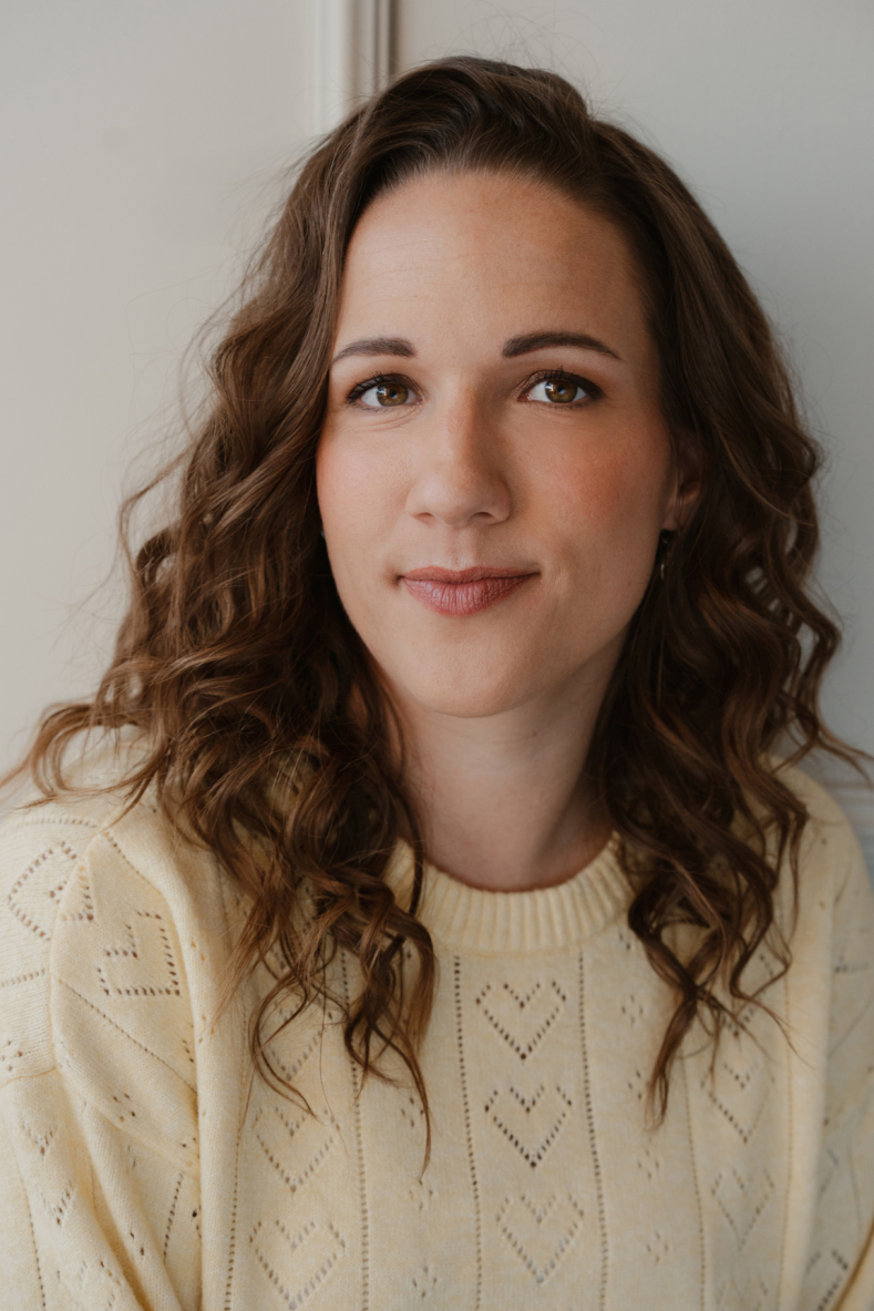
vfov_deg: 28.5
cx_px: 433
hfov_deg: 19.2
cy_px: 652
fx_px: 2585
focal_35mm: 71
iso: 1250
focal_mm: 70
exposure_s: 1/400
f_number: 4.5
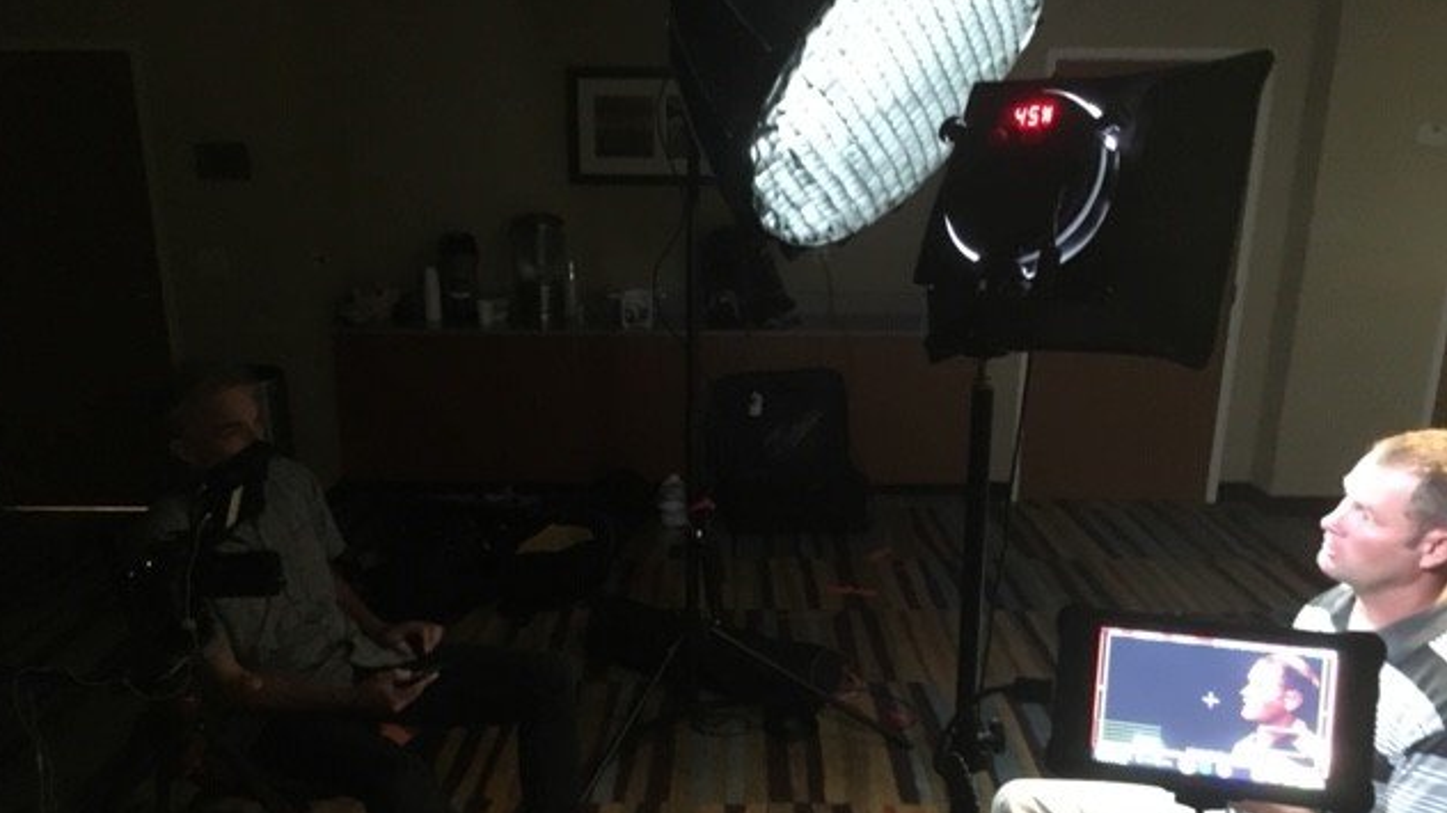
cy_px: 538
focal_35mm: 32
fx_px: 1227
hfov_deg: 61.0
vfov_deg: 36.3
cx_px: 717
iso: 640
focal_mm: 4.15
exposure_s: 1/15
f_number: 2.2
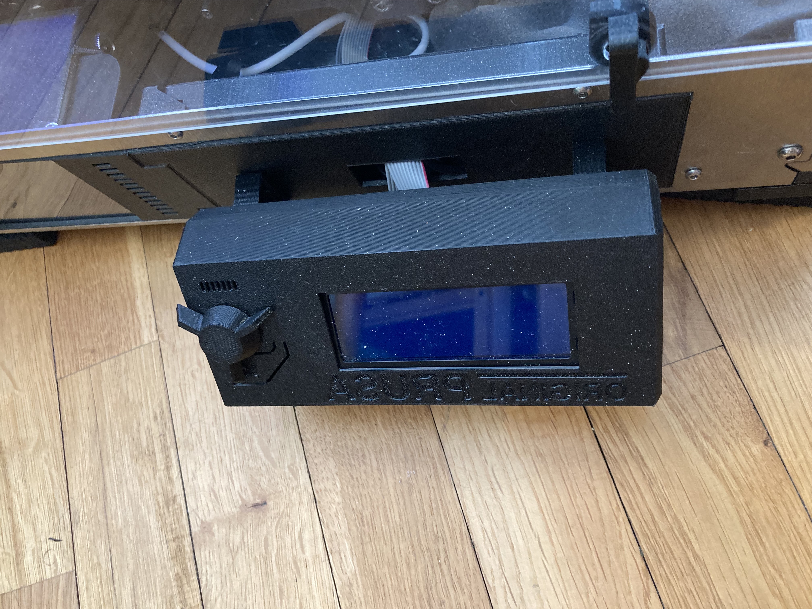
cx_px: 406
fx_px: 657
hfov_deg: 63.4
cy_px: 304
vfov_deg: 49.7
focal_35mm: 28
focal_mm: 3.99
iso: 320
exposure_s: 1/40
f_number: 1.8
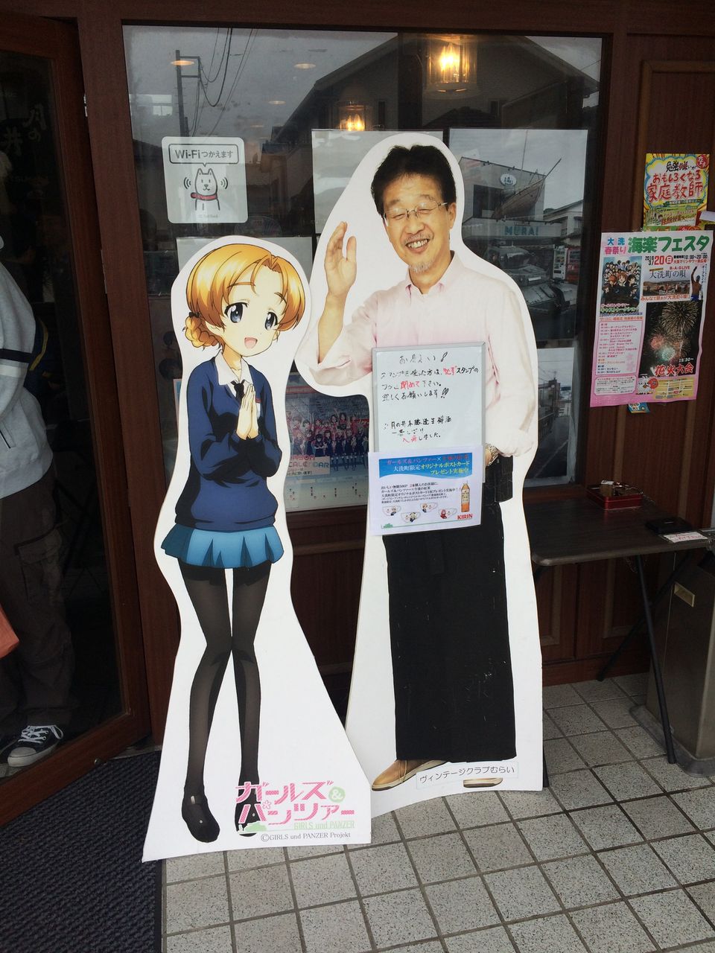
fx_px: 799
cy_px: 476
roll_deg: +2.7
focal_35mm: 29
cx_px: 358
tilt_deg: -17.5
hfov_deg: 48.2
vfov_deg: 61.7
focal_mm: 4.15
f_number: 2.2
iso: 32
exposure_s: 1/383
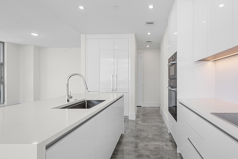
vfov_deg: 67.4
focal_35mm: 18
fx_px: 119
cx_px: 143
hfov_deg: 88.8
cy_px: 83
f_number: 8
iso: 500
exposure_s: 1/40
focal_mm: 14
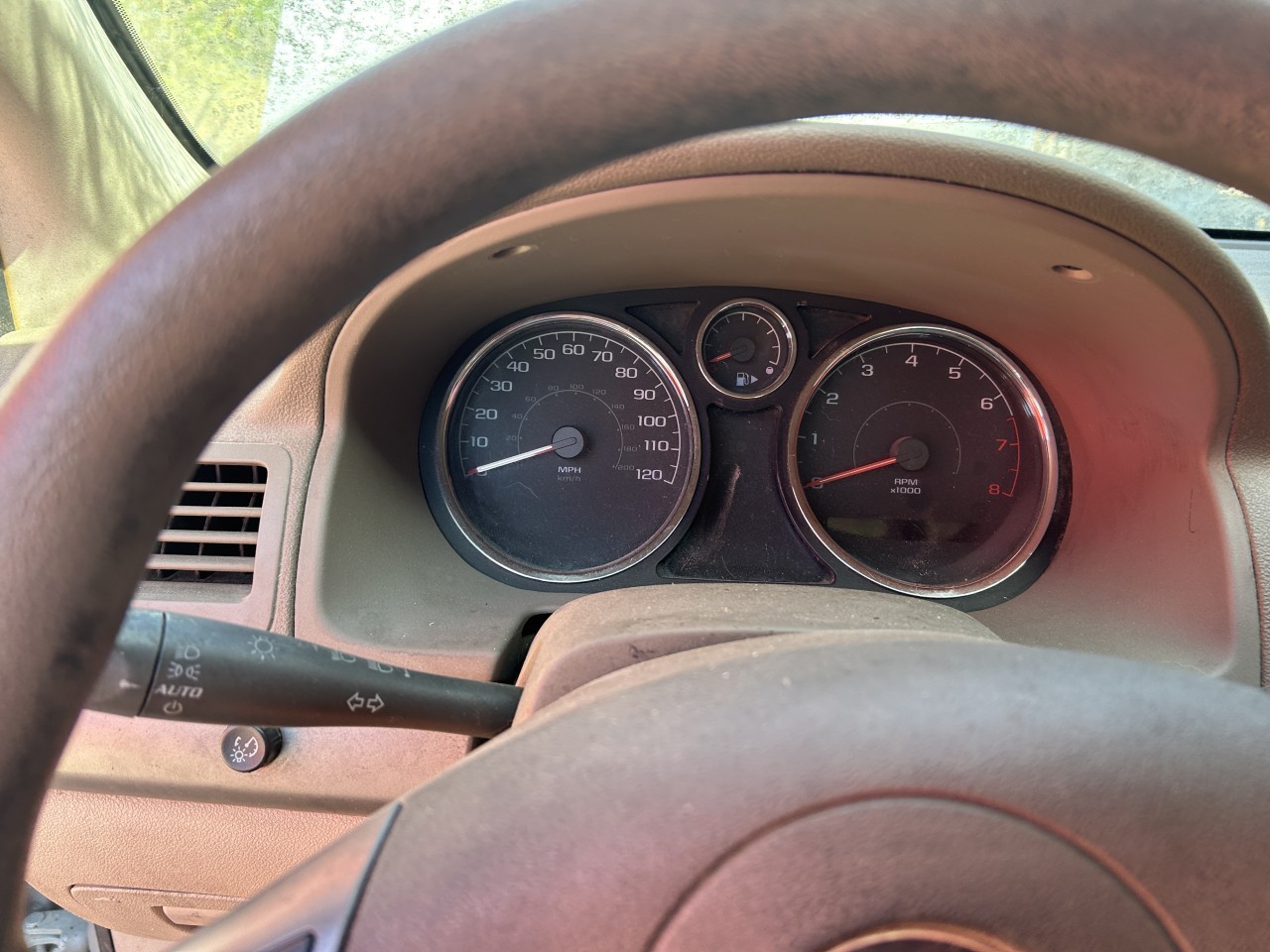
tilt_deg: -21.9
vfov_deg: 53.1
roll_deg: -4.1
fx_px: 954
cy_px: 476
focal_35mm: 26
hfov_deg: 67.3
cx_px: 635
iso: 64
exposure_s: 1/153
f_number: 1.5
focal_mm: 5.7
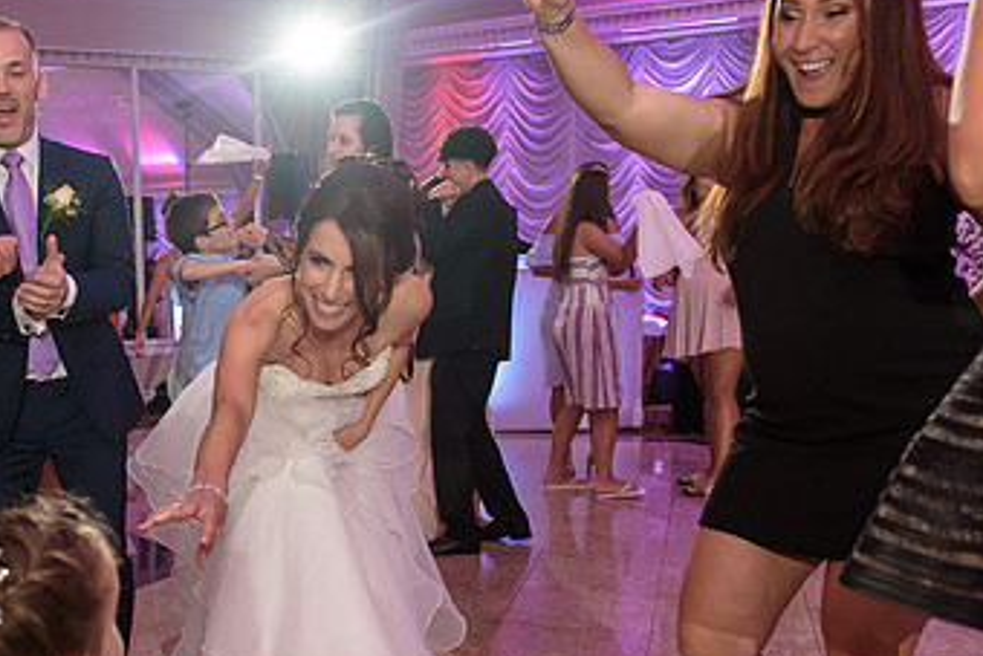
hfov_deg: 45.2
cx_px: 211
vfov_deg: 32.2
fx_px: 1120
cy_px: 470
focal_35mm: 41
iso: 1600
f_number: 3.2
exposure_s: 1/125
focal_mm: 24
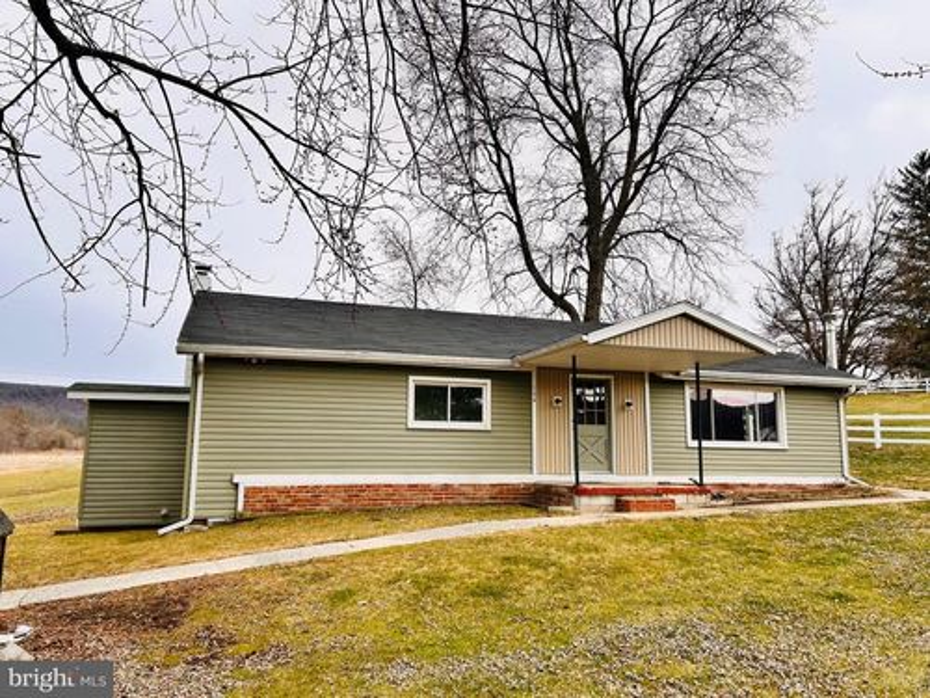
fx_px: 699
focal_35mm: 26
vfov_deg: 53.1
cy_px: 349
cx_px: 465
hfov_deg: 67.3
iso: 50
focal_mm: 5.7
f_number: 1.5
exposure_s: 1/1238
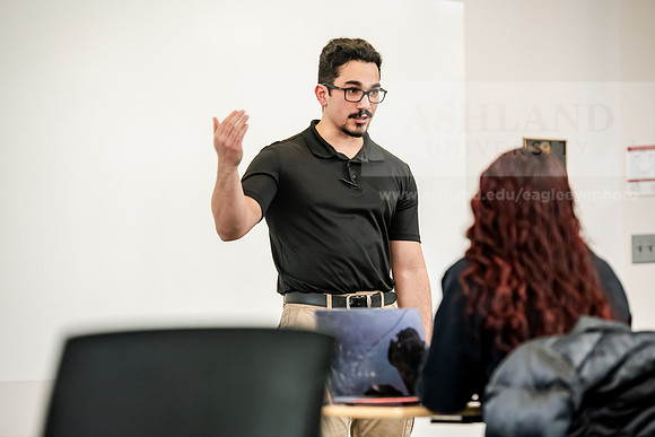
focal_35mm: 135
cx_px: 328
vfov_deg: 10.2
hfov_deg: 15.2
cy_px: 218
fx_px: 2457
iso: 1000
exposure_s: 1/200
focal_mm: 135
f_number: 3.5
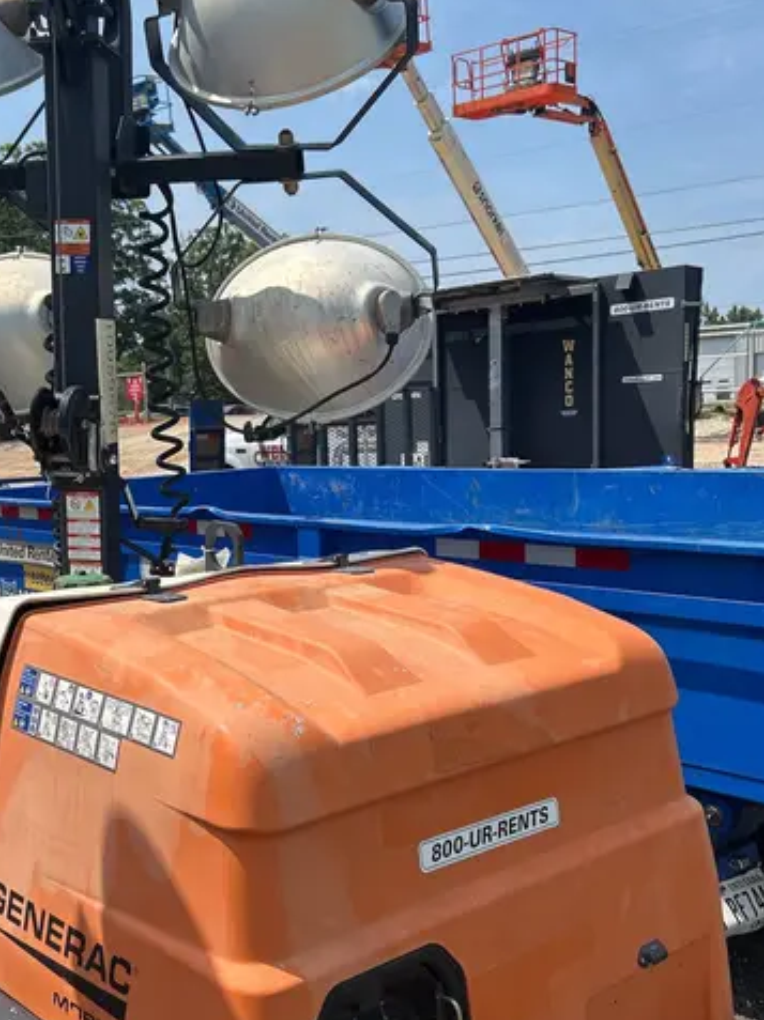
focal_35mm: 40
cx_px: 263
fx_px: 1179
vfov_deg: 46.7
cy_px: 585
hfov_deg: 35.6
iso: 50
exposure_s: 1/4444
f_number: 1.5
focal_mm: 5.7
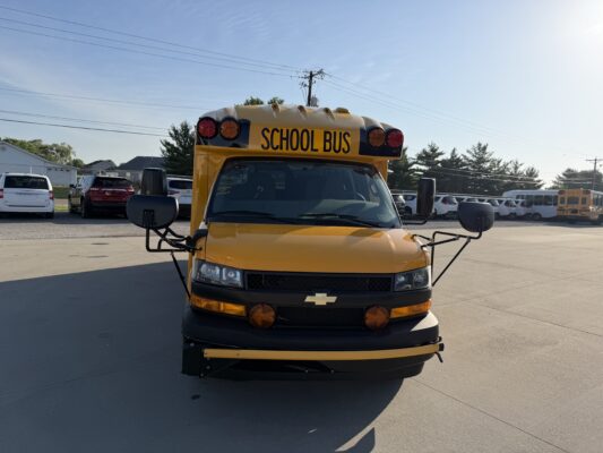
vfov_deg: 56.8
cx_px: 302
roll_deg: -2.5
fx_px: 418
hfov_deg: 71.6
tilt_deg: -6.2
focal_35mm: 24
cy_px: 226
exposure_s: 1/5319
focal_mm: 6.76
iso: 80
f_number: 1.78
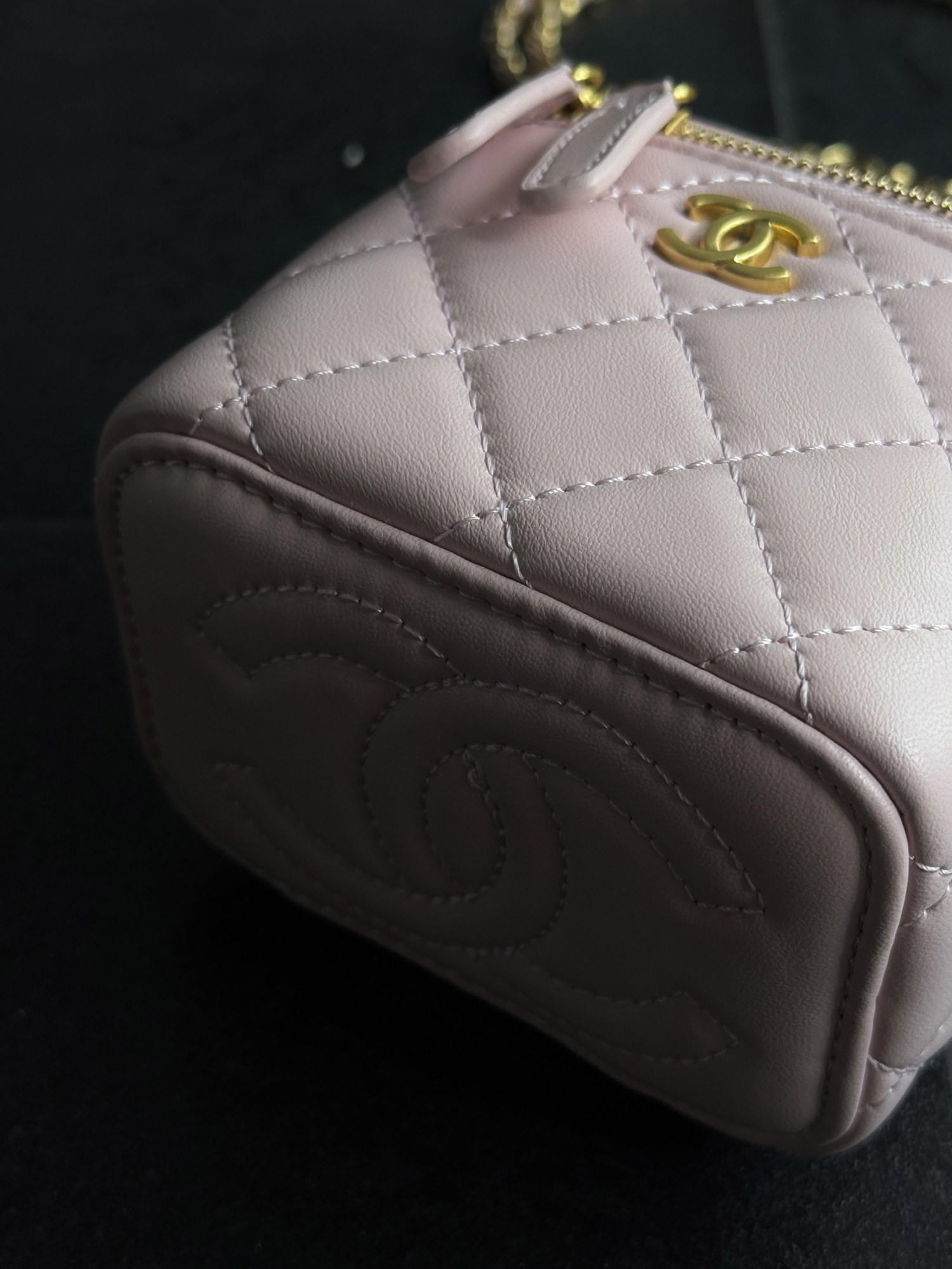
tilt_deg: -44.1
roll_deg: -7.0
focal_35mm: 48
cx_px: 476
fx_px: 1760
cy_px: 634
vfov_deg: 39.7
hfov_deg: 30.3
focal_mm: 6.76
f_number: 1.78
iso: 64
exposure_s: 1/185
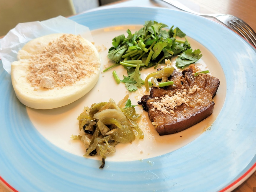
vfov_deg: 46.7
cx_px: 129
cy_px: 89
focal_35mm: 30
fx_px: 222
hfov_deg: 60.0
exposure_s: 1/120
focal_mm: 5.4
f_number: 1.8
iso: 80
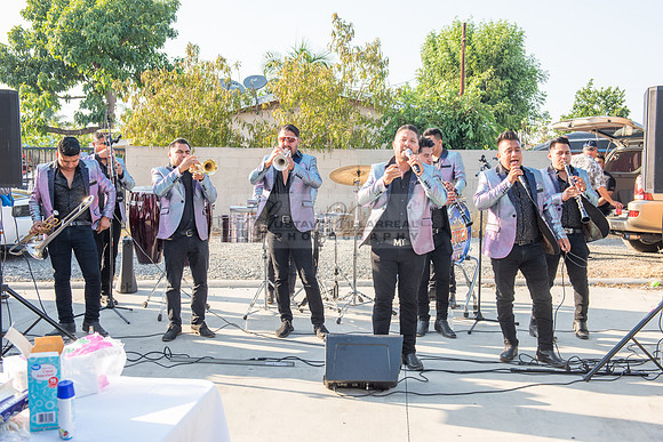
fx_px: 737
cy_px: 221
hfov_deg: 48.4
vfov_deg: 33.4
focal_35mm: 40
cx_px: 332
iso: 200
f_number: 7.1
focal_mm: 40
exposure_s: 1/200
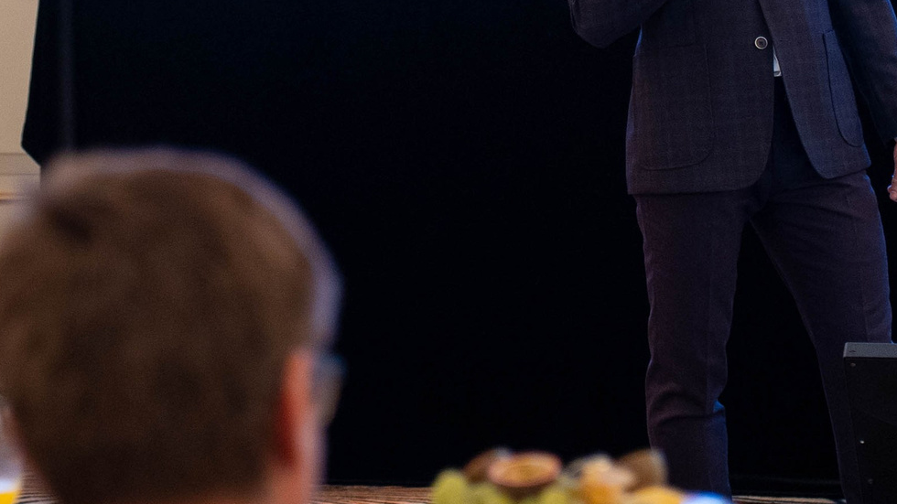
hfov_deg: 7.6
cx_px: 234
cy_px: -76
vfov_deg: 4.3
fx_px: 6707
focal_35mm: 282
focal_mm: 69
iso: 500
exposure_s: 1/200
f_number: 2.8
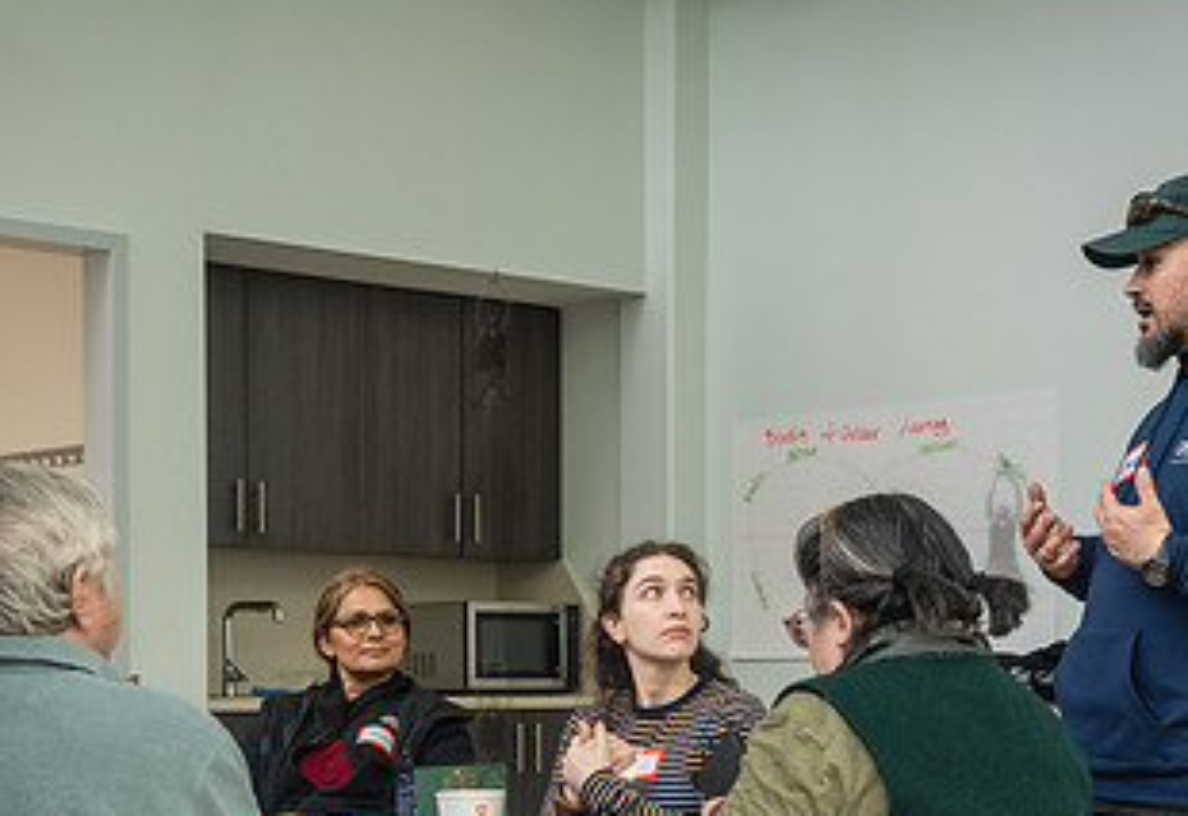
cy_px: 707
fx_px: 2398
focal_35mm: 72
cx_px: 491
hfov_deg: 27.8
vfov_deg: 19.0
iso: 1250
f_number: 5
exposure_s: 1/200
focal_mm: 35
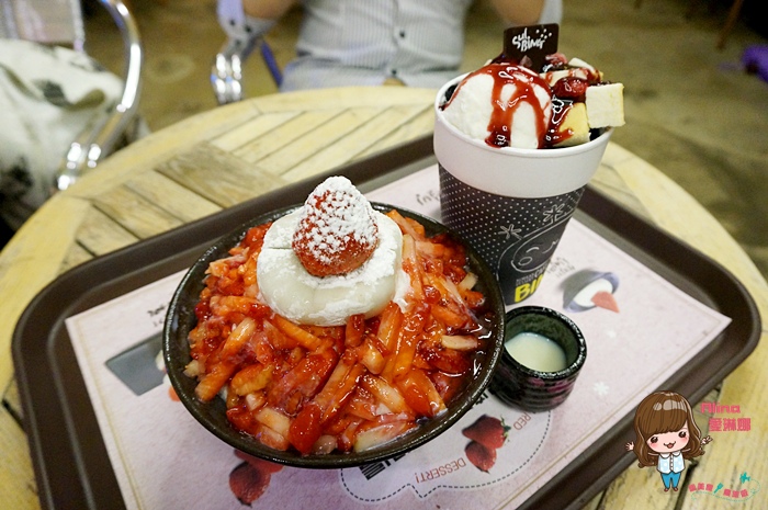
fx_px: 511
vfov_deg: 53.0
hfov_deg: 73.8
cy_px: 255
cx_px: 384
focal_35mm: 24
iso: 3200
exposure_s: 1/160
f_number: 4.5
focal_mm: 16
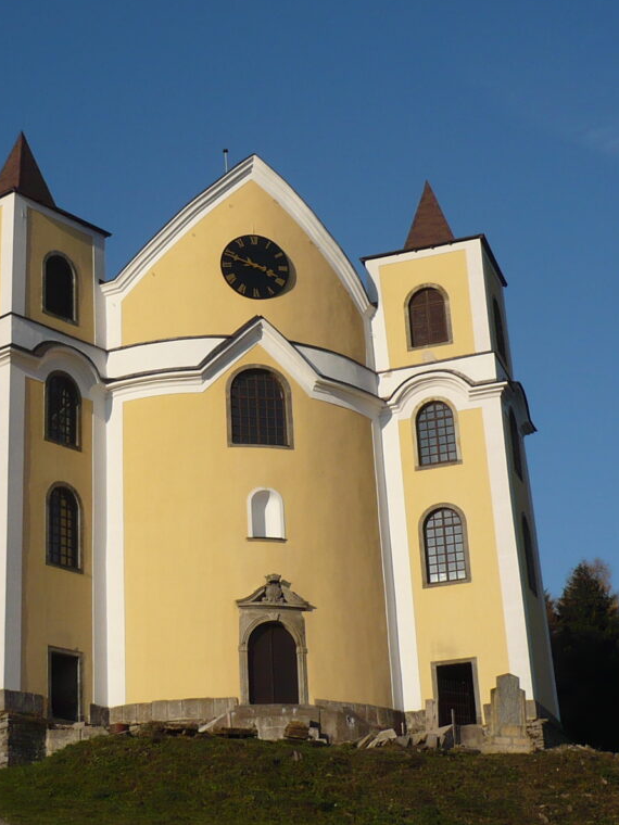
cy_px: 409
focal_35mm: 62
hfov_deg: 23.6
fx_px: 1478
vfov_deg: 31.2
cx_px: 213
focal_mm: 5.8
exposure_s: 1/400
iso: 100
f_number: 8
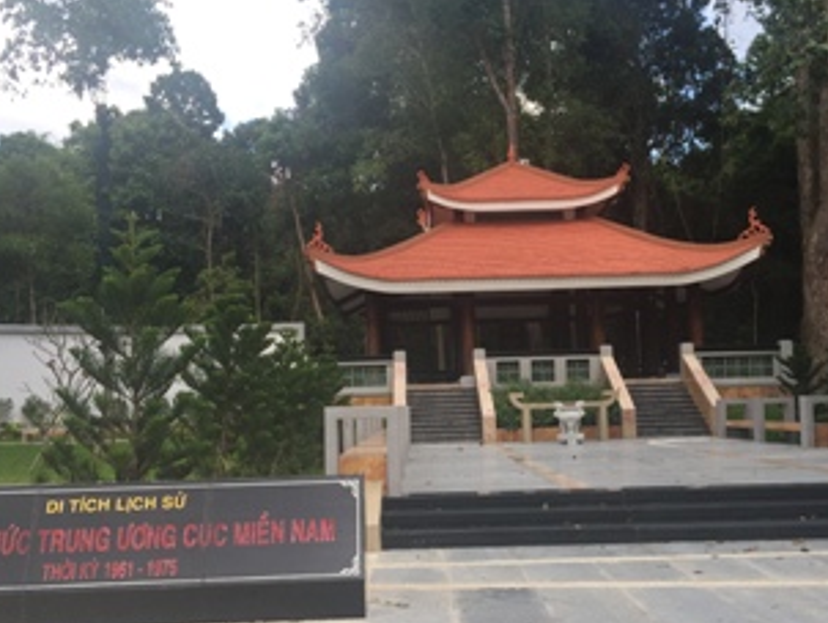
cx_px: 441
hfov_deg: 43.8
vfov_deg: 33.6
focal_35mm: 43
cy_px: 349
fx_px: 1029
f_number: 2.2
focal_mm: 4.15
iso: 32
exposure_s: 1/581
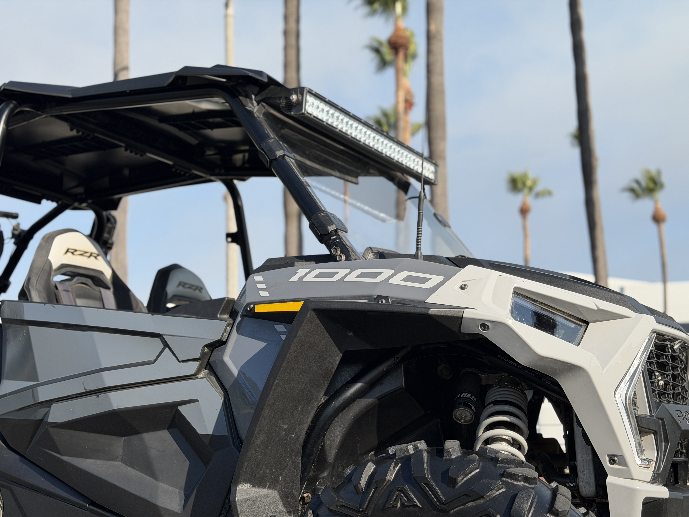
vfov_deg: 30.3
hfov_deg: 39.7
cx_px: 344
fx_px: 955
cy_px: 258
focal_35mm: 48
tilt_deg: +11.7
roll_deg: +1.6
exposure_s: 1/2577
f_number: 1.78
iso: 64
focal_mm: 6.76
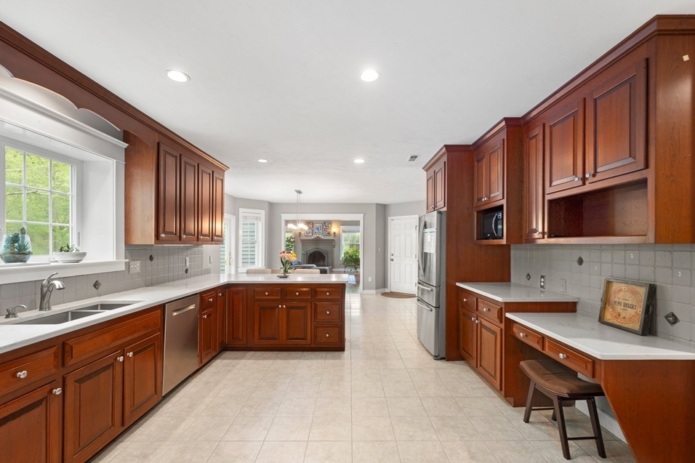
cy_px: 240
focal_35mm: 15
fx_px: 290
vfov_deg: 77.3
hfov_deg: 100.4
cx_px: 345
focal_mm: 14
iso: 250
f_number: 7.1
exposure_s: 1.3
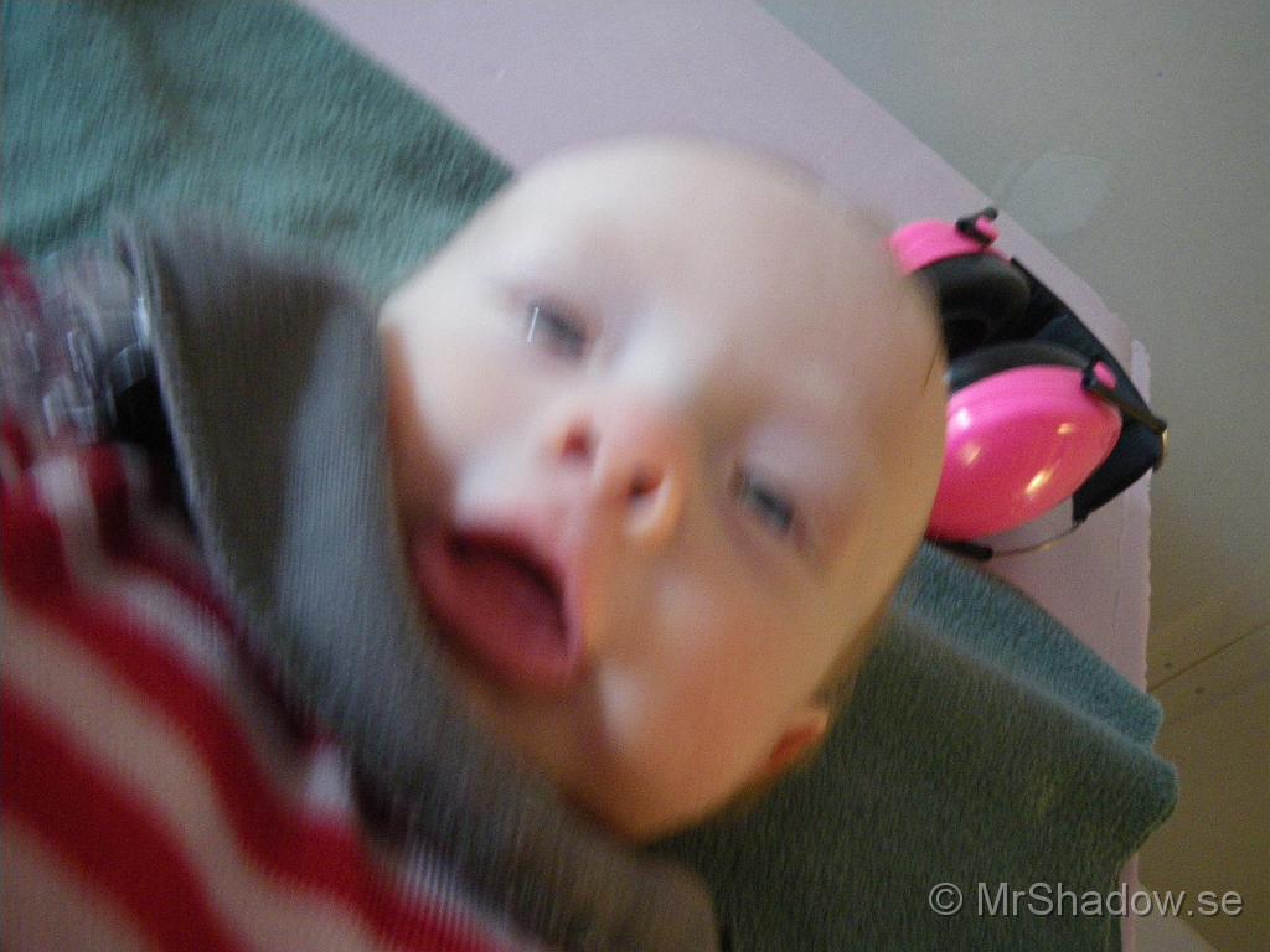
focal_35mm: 28
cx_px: 635
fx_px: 1027
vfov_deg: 49.7
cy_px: 476
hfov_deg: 63.4
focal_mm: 5
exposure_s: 1/10
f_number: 3.5
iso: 400
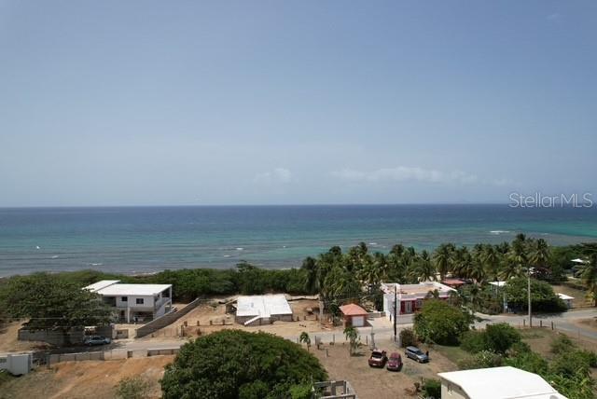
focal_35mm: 22
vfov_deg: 57.3
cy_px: 200
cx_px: 298
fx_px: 365
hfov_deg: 78.5
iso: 110
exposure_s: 1/3000
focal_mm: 8.38
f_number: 2.8
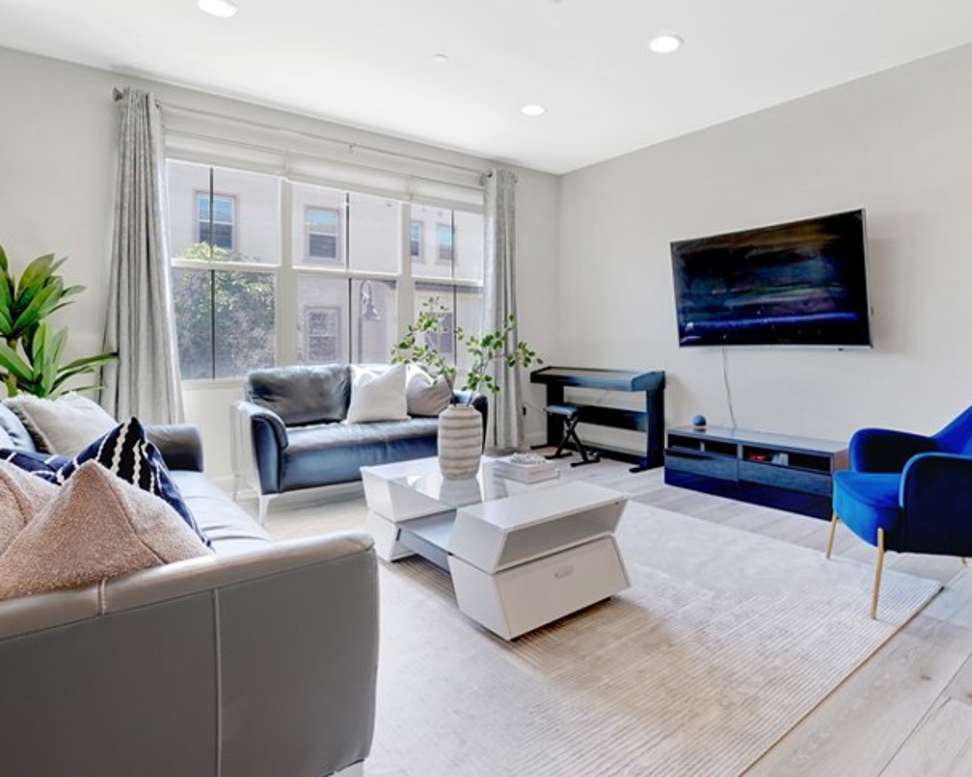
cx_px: 578
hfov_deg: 82.4
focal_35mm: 19
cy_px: 346
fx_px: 546
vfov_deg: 70.6
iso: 400
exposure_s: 1/30
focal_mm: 12
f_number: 7.1
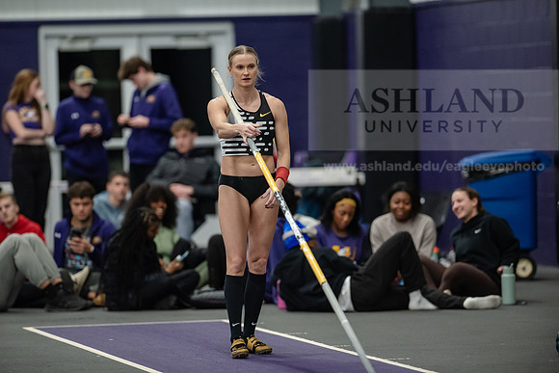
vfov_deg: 4.6
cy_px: 186
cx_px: 280
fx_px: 4659
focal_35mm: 300
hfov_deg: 6.9
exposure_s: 1/400
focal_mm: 300
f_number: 2.8
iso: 5000
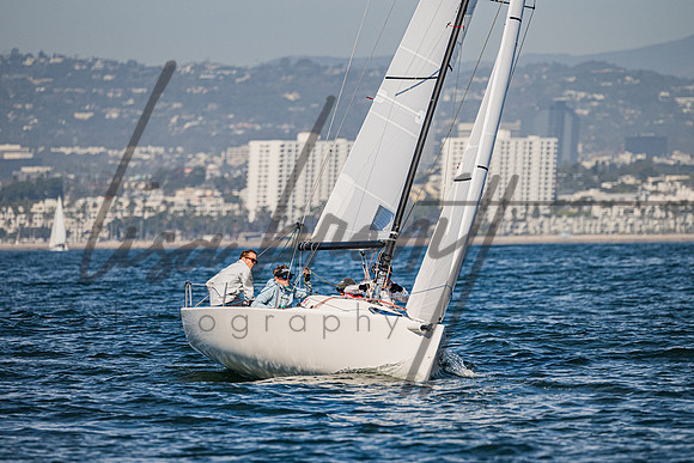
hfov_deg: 4.8
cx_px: 348
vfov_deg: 3.2
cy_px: 234
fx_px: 8357
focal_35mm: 433
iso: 320
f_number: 5.3
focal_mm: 320
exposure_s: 1/3200
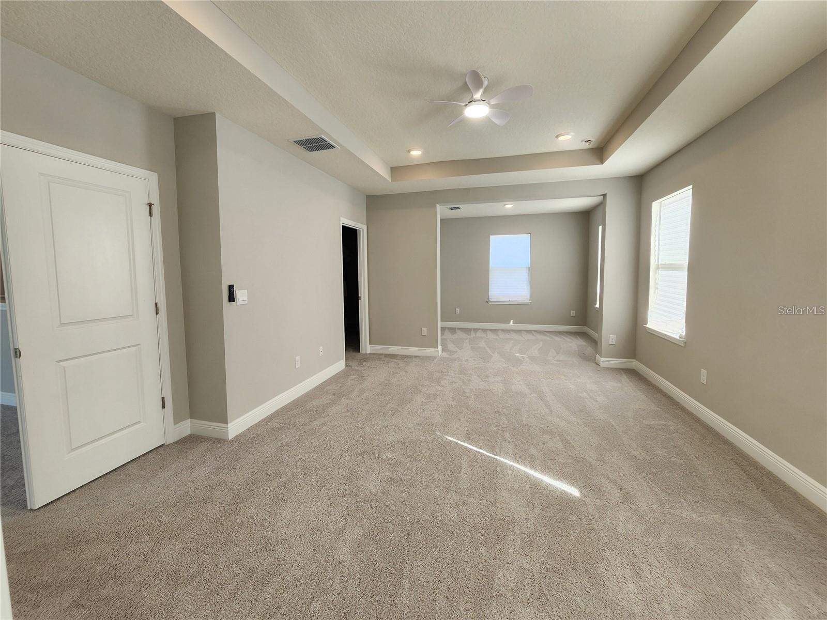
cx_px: 414
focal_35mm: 13
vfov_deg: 89.9
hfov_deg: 106.2
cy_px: 310
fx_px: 311
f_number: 2.2
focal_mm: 2.2
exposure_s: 1/60
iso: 50
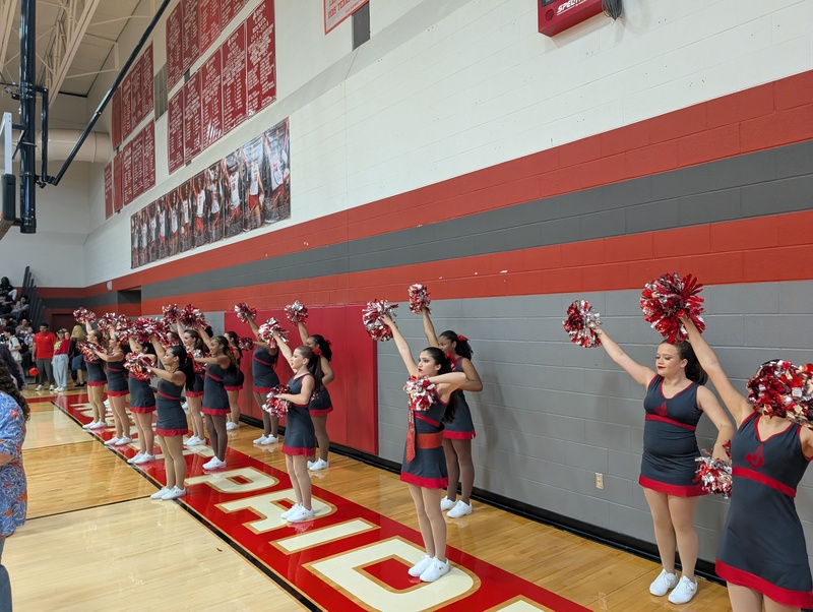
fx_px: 564
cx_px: 406
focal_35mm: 24
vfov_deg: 56.9
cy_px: 306
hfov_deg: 71.5
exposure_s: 1/648
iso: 1221
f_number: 1.68
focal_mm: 6.9
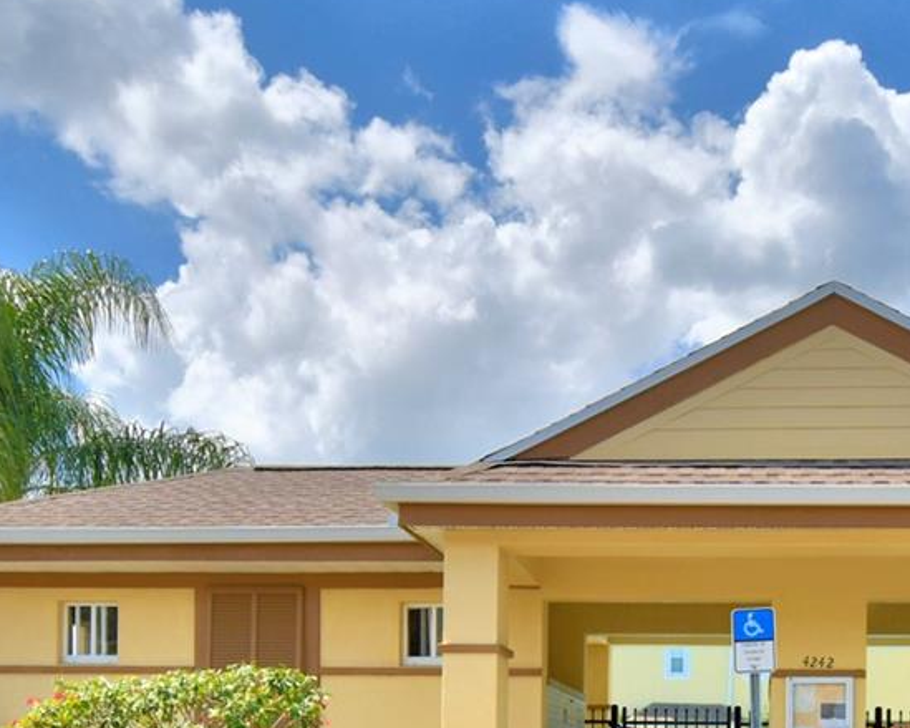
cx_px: 703
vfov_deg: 32.5
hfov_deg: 43.1
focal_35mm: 41
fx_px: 1104
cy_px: 781
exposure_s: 1/1600
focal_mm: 10
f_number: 4.5
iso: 100
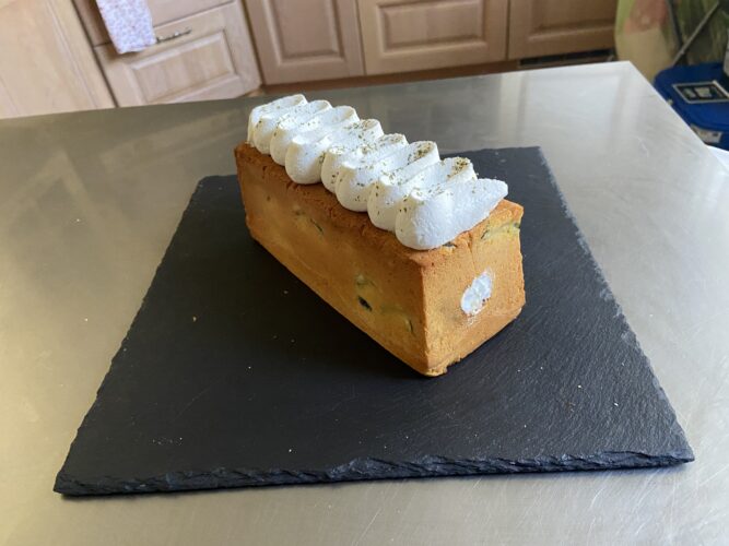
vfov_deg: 53.0
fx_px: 547
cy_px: 273
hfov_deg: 67.3
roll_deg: +8.1
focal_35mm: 26
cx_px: 364
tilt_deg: -38.7
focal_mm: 4.25
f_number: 1.8
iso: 500
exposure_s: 1/58
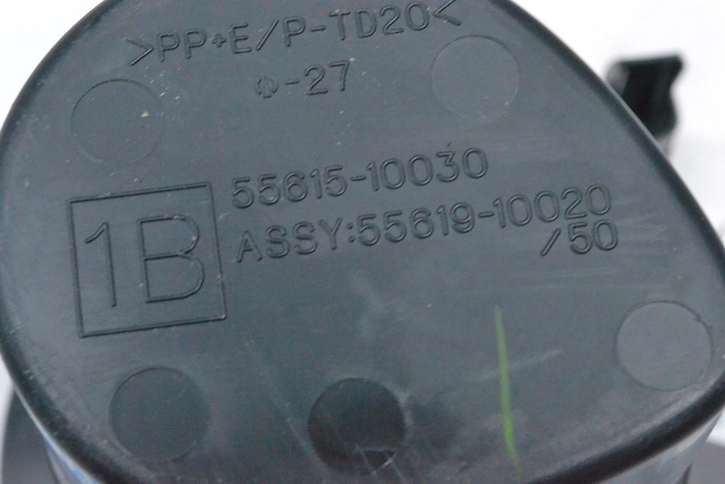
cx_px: 362
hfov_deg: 24.6
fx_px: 1662
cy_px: 242
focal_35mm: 82
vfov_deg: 16.6
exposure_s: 1/100
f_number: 13
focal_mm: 55
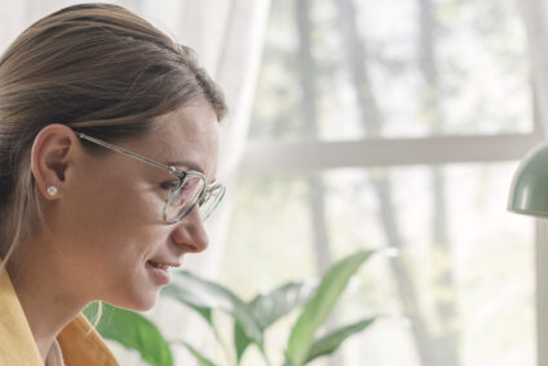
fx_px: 1827
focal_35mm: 120
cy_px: 403
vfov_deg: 11.3
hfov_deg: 17.0
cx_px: 340
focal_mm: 50
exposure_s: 1/80
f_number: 3.2
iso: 200
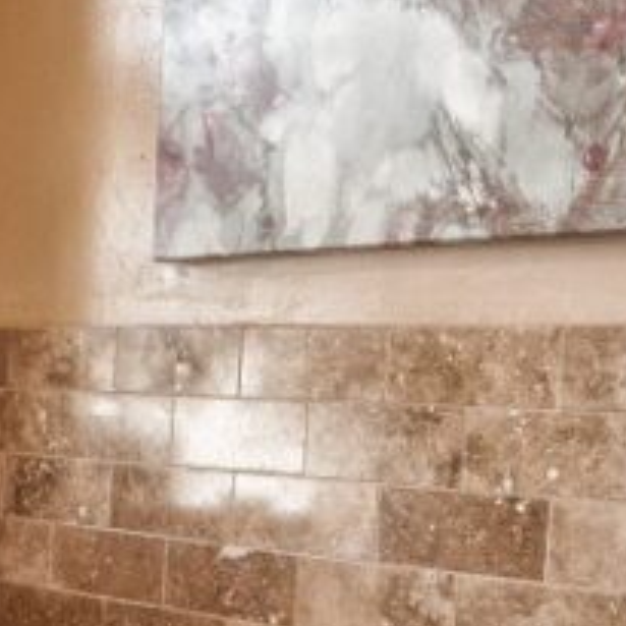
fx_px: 2087
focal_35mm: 102
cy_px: 318
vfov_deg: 17.1
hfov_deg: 14.6
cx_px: -568
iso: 200
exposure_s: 1/15
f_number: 4.2
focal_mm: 16
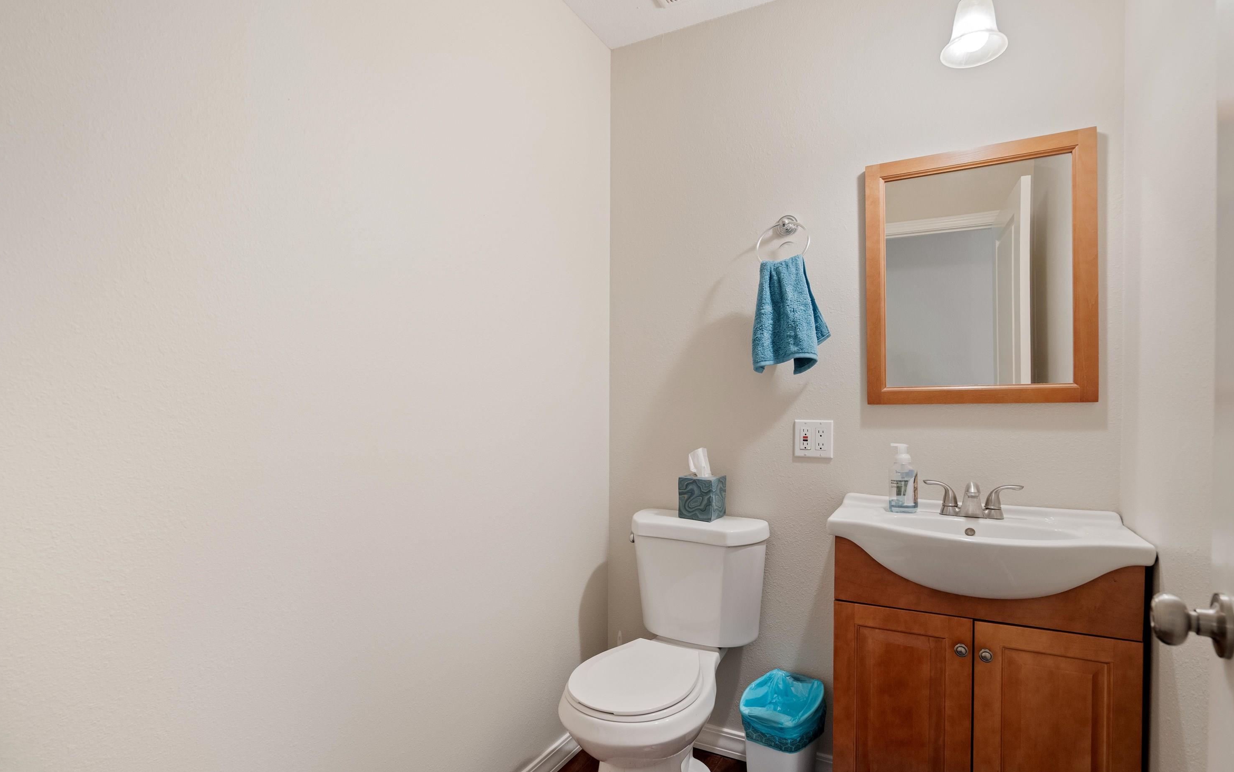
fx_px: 572
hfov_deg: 94.3
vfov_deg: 68.0
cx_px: 633
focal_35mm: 17
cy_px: 375
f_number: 5.6
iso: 1250
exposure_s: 1/5
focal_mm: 16
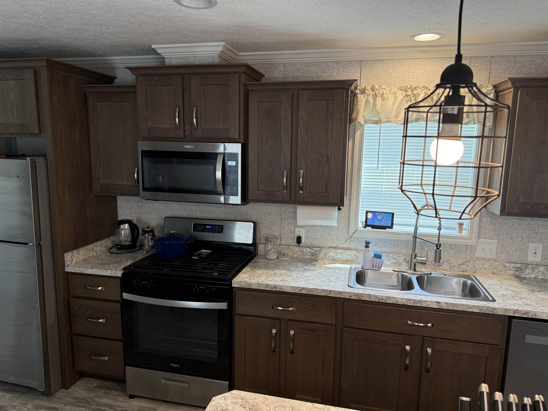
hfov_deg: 71.6
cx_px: 274
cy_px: 206
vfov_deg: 56.8
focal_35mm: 24
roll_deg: -1.0
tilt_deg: -8.0
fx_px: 380
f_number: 1.78
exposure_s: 1/123
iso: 200
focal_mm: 6.76
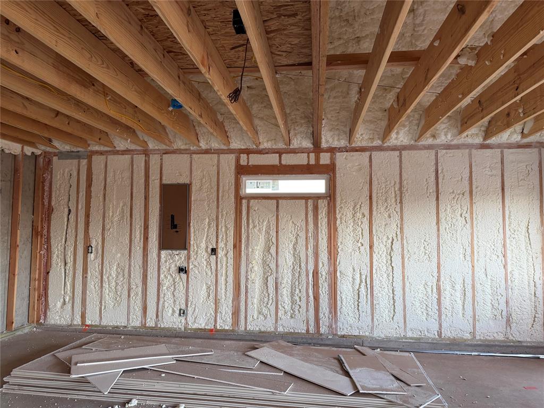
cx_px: 272
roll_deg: -0.8
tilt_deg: +3.6
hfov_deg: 71.6
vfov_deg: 56.8
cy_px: 204
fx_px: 377
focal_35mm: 24
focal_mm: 6.76
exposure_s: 1/121
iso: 200
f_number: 1.78
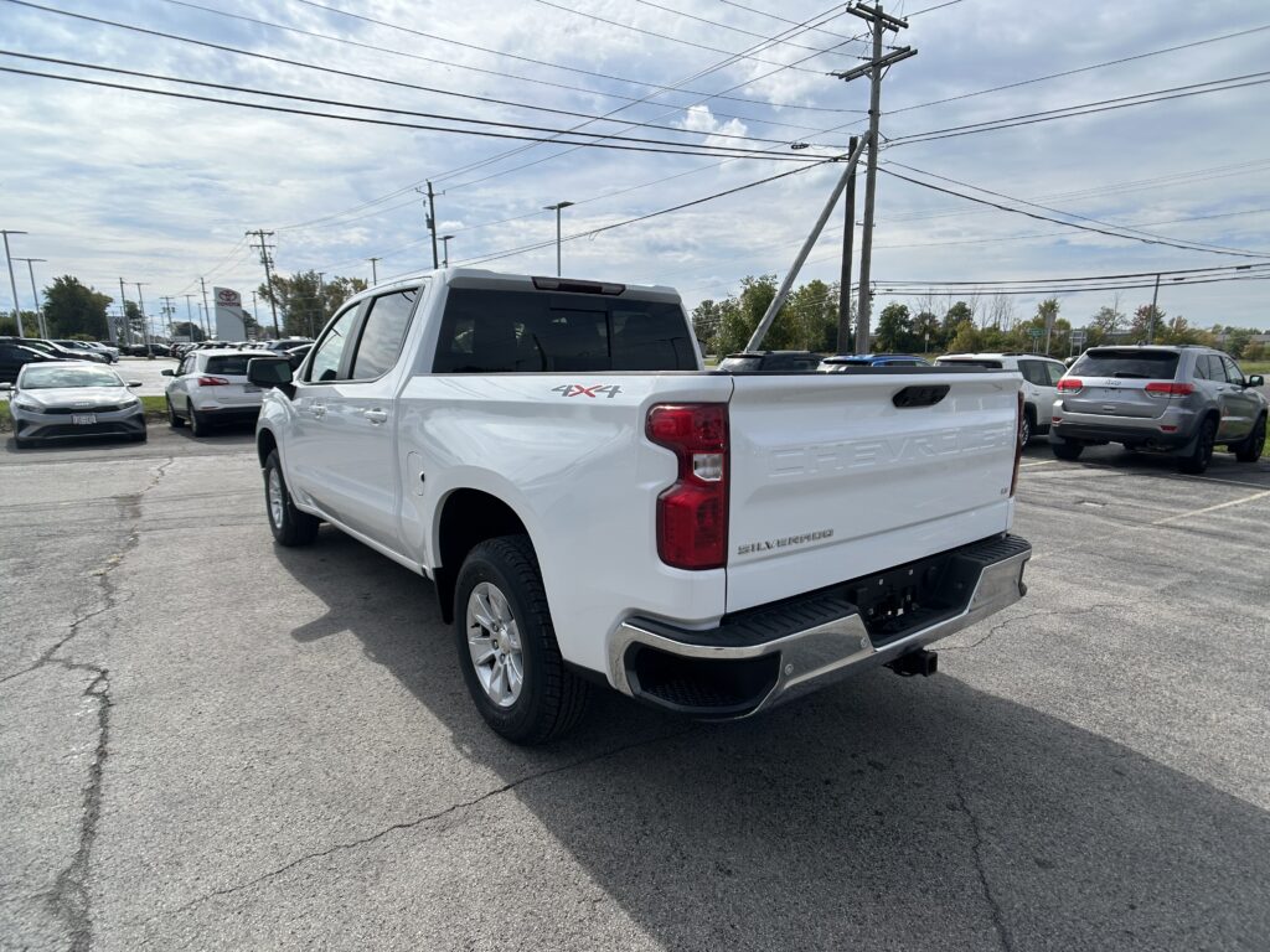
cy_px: 476
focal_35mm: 26
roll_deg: -0.6
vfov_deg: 53.1
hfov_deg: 67.3
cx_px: 635
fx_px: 954
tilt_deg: -10.4
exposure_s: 1/7463
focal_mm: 5.7
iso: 50
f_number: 1.5
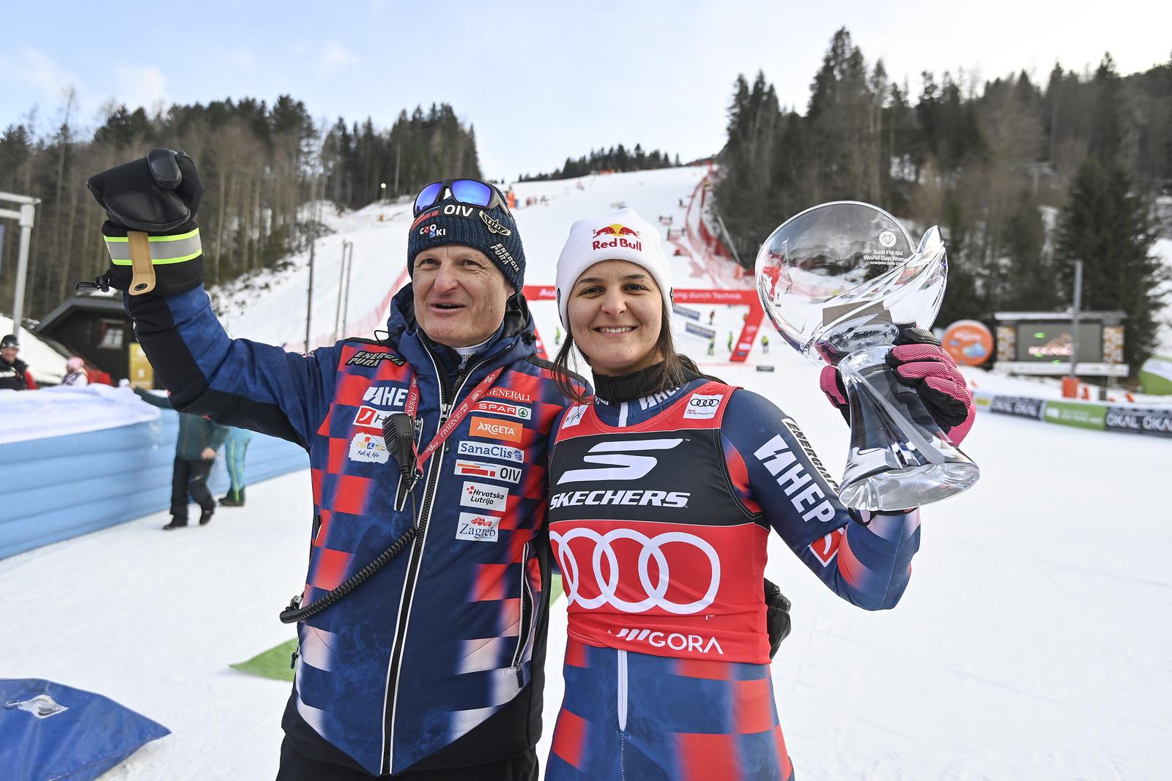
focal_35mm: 22
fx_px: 716
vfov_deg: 57.2
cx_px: 586
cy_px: 390
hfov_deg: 78.6
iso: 200
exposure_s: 1/500
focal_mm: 22
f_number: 4
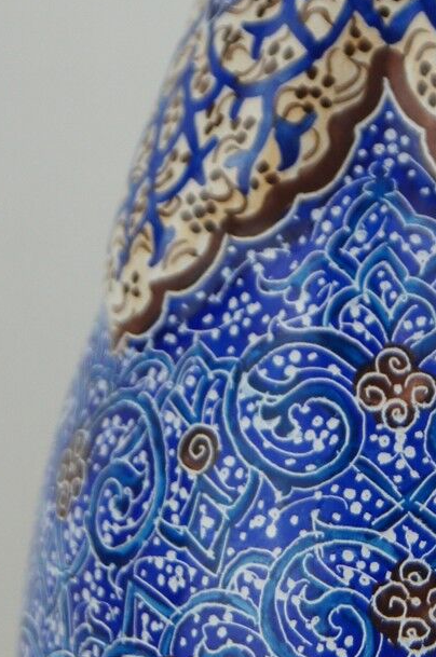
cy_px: 313
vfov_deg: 7.0
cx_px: 398
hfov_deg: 4.7
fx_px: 5337
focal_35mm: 293
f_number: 5.6
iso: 250
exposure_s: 1/160
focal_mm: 55
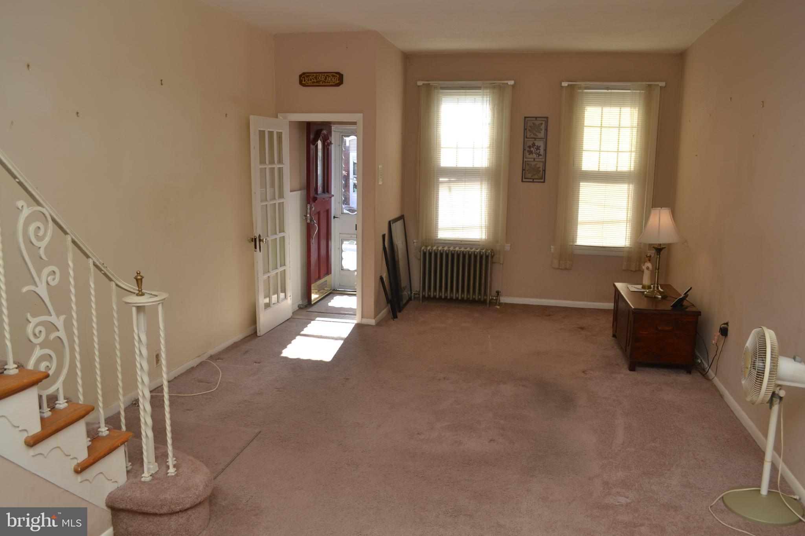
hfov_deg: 67.4
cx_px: 402
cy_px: 268
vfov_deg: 47.9
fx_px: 604
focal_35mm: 27
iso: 160
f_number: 5.6
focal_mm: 18
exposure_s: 1/125
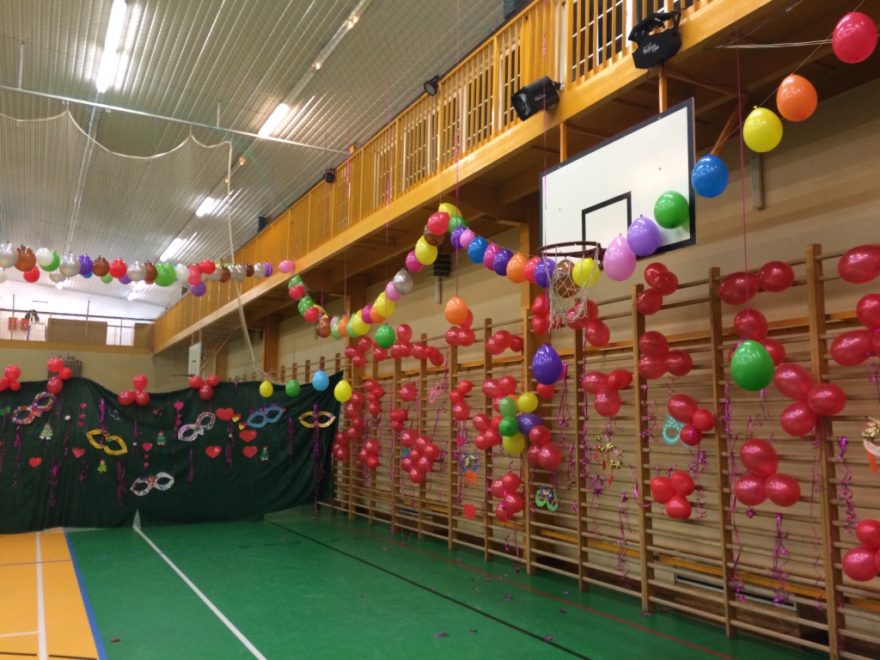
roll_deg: -1.8
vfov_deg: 48.2
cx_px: 440
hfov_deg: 61.7
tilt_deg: +8.5
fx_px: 737
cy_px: 330
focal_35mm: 29
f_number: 2.2
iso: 125
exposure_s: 1/30
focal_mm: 4.15
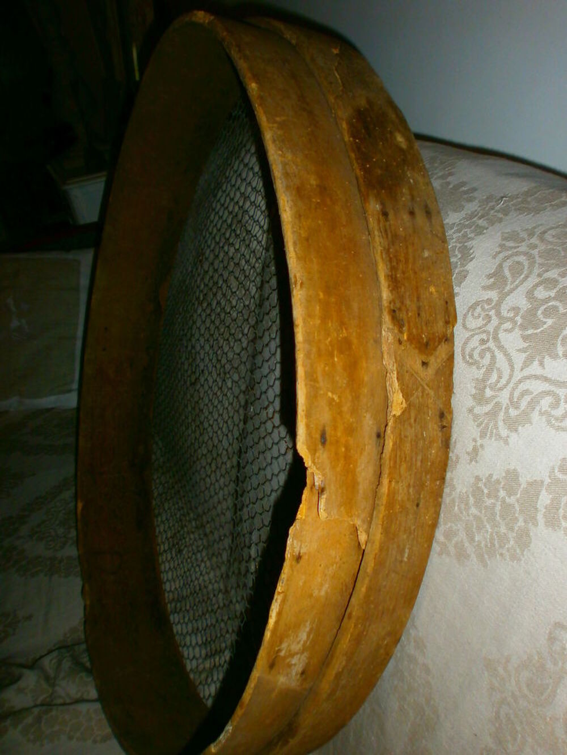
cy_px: 378
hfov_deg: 51.4
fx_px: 590
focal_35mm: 27
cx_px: 284
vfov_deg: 65.3
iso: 125
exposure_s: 1/30
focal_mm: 4.8
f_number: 2.9
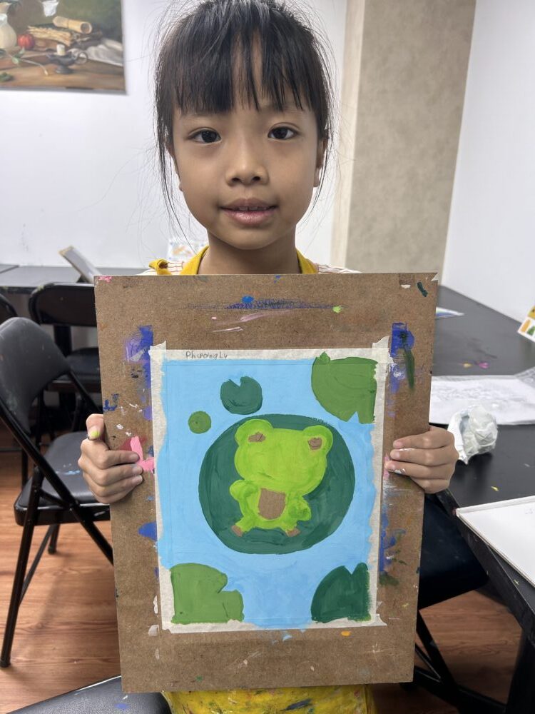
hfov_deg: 53.1
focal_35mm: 26
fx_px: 536
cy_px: 357
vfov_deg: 67.3
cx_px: 268
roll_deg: -2.4
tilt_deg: -15.9
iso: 80
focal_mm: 5.7
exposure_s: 1/100
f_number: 1.5
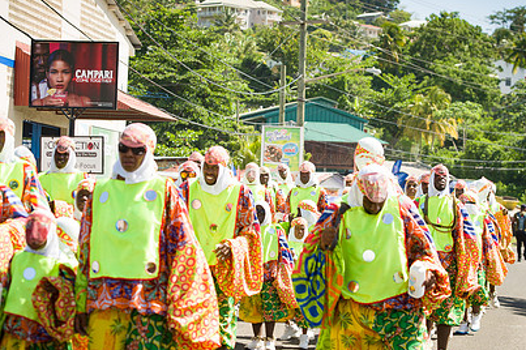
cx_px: 281
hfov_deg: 17.4
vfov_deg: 11.6
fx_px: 1723
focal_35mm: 118
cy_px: 222
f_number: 6.3
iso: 100
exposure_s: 1/200
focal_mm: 82
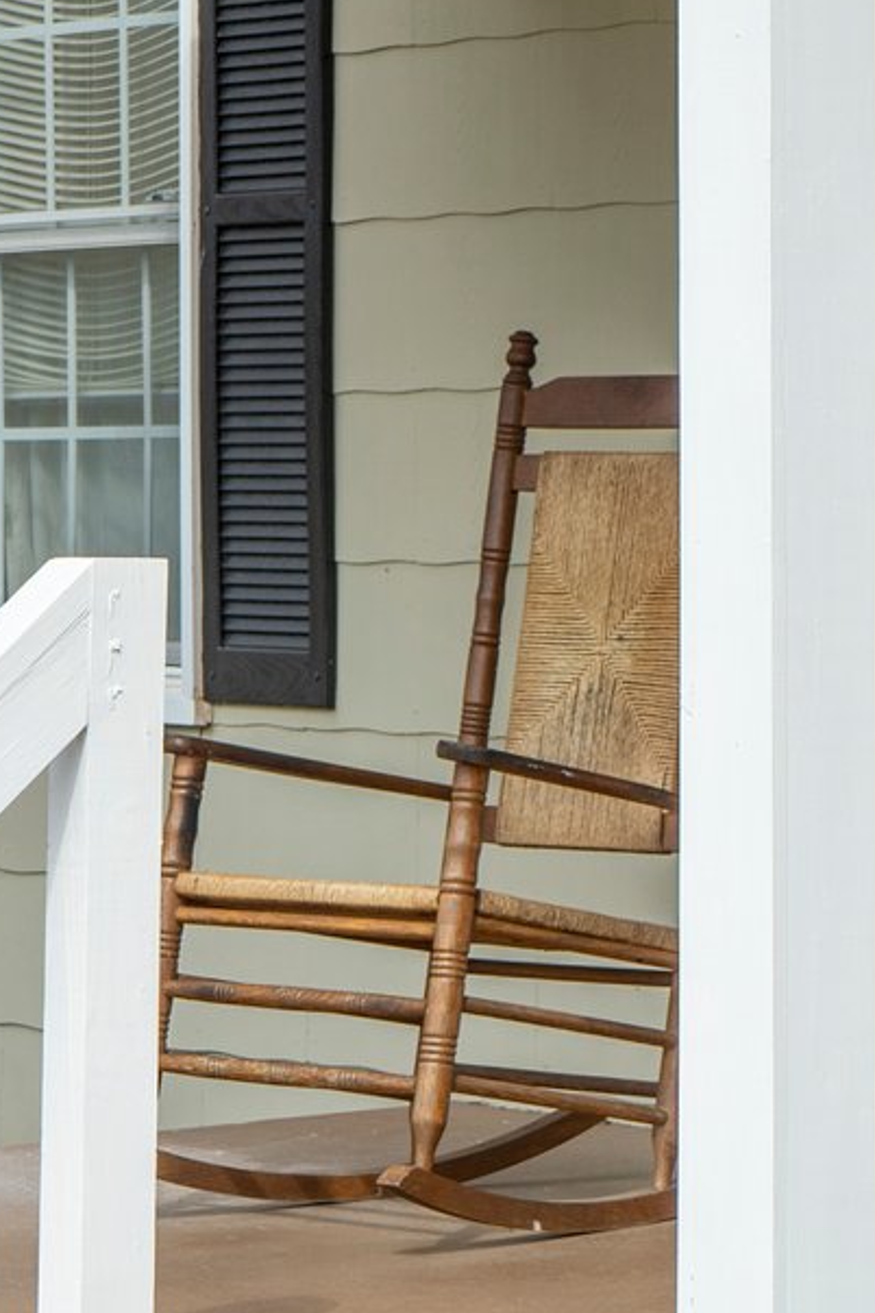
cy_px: 450
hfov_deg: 8.4
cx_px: 701
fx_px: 5942
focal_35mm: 163
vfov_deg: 12.6
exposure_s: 1/200
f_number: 8
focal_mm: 48
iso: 125
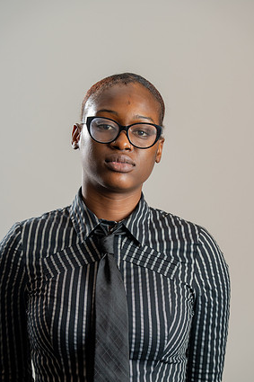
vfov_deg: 12.8
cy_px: 197
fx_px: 1695
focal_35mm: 160
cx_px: 124
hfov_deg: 8.6
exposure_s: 1/200
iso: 500
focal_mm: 151
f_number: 6.3
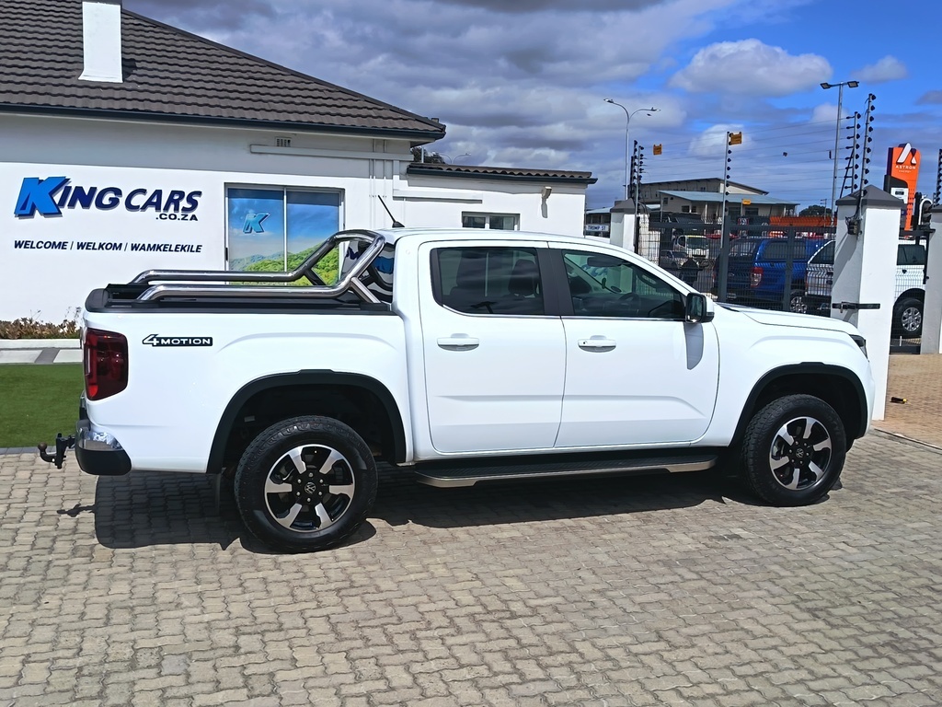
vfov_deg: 39.7
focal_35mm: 36
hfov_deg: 51.4
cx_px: 471
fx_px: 980
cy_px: 354
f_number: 1.75
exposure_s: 1/2283
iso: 101
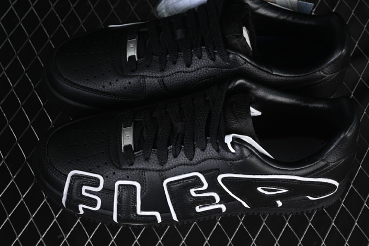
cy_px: 108
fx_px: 871
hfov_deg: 23.9
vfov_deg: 16.1
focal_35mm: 85
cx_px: 197
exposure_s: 1/50
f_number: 6.3
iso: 160
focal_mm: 50
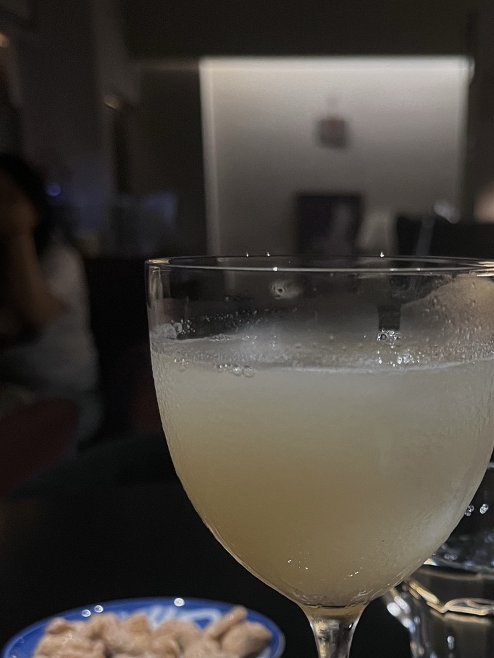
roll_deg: -0.2
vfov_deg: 36.2
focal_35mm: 50
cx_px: 339
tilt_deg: -19.3
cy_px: 570
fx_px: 951
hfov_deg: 28.9
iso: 400
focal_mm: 5.1
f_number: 1.6
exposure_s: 1/50
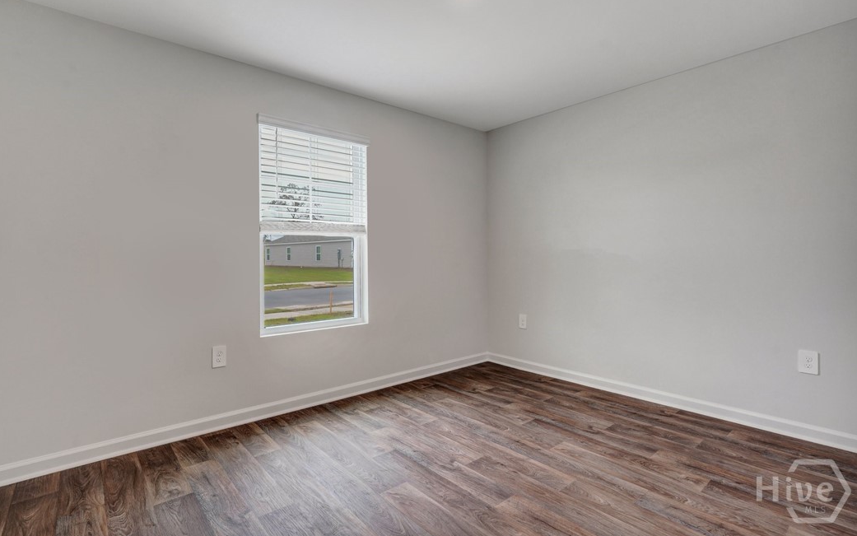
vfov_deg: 68.0
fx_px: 397
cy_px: 253
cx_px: 416
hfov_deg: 94.3
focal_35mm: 17
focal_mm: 16
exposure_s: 1/10
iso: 200
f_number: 10
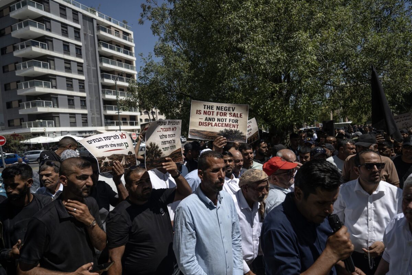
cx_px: 206
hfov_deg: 73.7
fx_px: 275
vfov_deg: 53.1
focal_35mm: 24
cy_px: 138
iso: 100
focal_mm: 24
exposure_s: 1/2500
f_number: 3.5
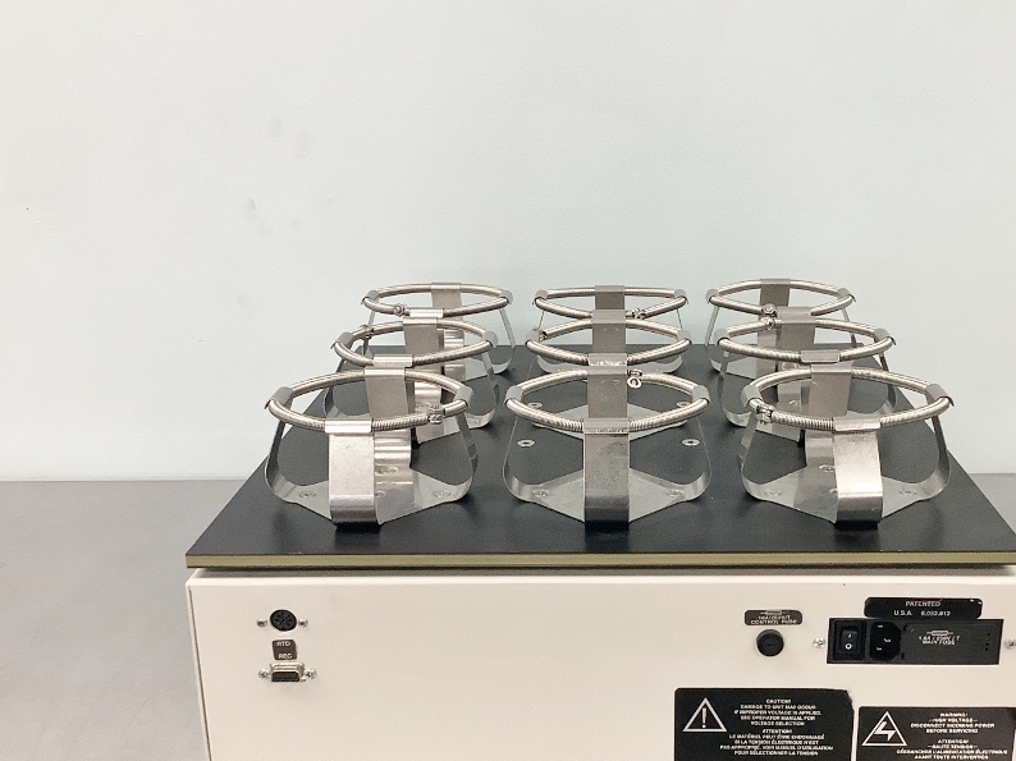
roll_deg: -0.3
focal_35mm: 40
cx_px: 613
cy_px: 449
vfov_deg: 35.8
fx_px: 1174
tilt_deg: -20.3
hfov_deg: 46.5
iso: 125
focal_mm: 3.3
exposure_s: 1/60
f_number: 2.4
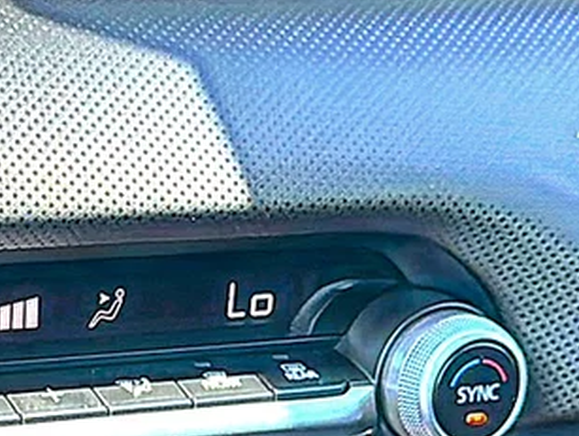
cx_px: 2
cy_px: 373
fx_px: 1792
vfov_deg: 13.8
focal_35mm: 107
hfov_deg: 17.9
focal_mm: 6.86
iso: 100
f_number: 1.78
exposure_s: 1/187
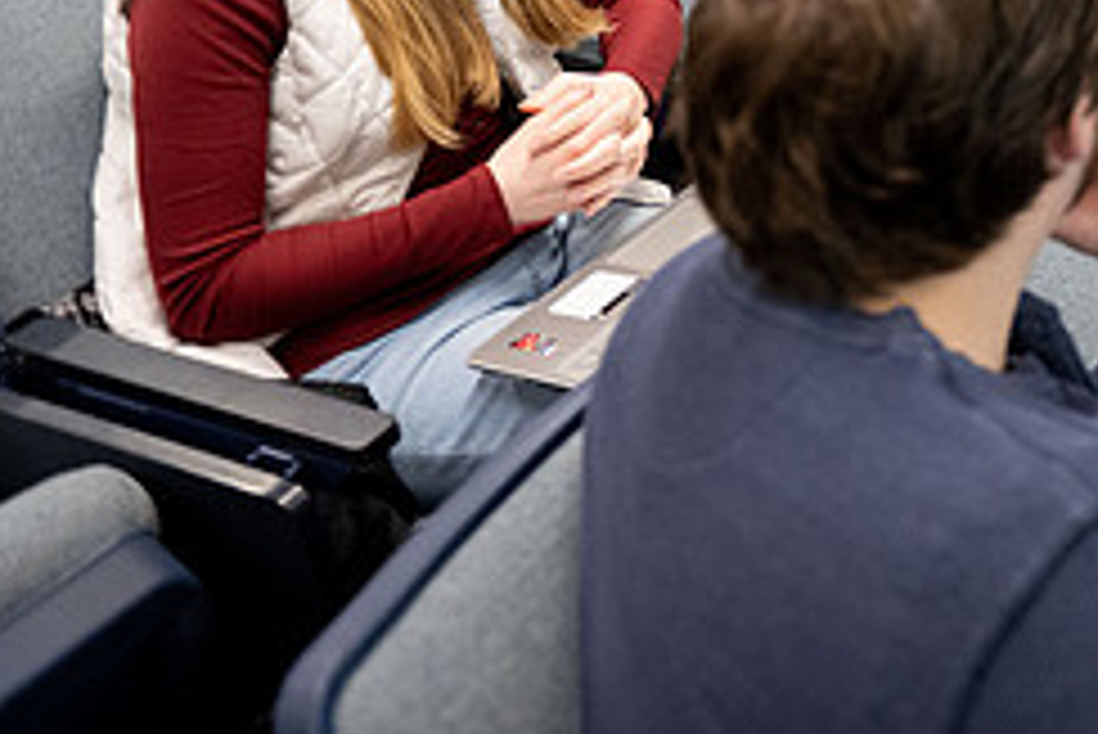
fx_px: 1739
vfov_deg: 22.7
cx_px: 1292
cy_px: -25
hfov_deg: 30.2
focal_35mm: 57
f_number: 2.8
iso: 3200
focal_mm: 24
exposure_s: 1/200
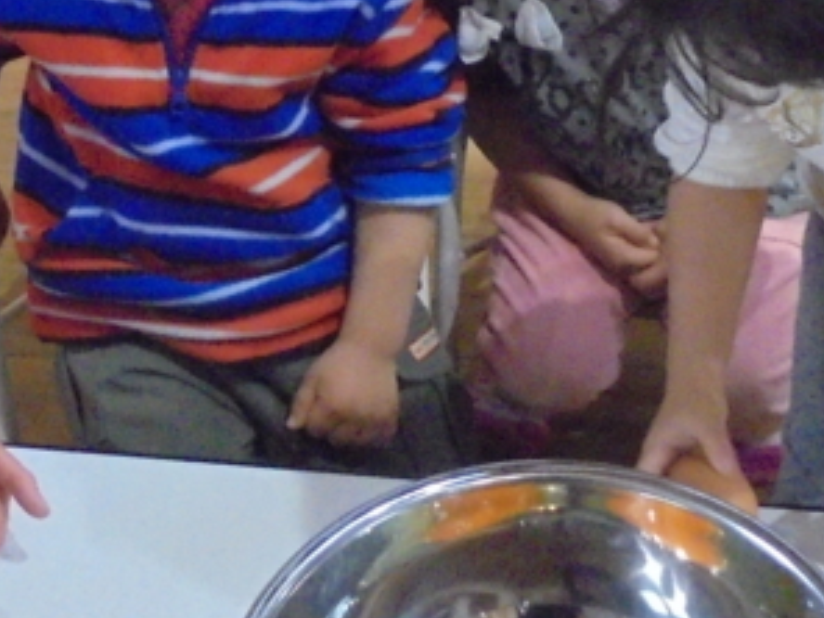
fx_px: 2142
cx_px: 423
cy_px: 187
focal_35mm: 90
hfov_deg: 21.8
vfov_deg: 16.4
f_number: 3.5
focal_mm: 4.6
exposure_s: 1/30
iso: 800
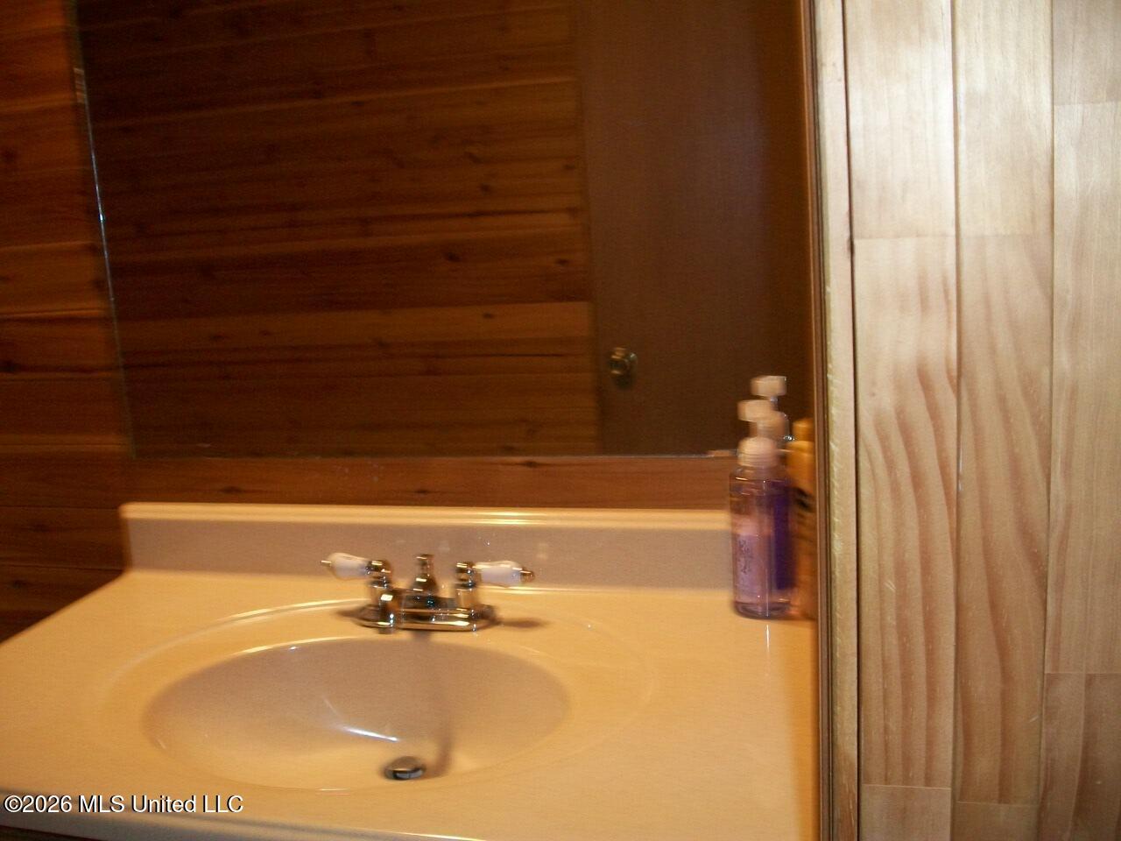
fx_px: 1036
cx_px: 560
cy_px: 420
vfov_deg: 44.2
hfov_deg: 56.8
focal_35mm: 32
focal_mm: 5.7
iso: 160
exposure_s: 1/30
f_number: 2.9
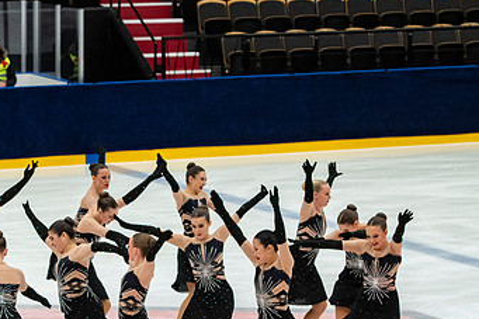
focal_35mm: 235
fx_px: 3125
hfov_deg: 8.7
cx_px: 73
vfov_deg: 5.8
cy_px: 262
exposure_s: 1/500
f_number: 4
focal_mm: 92
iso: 1400
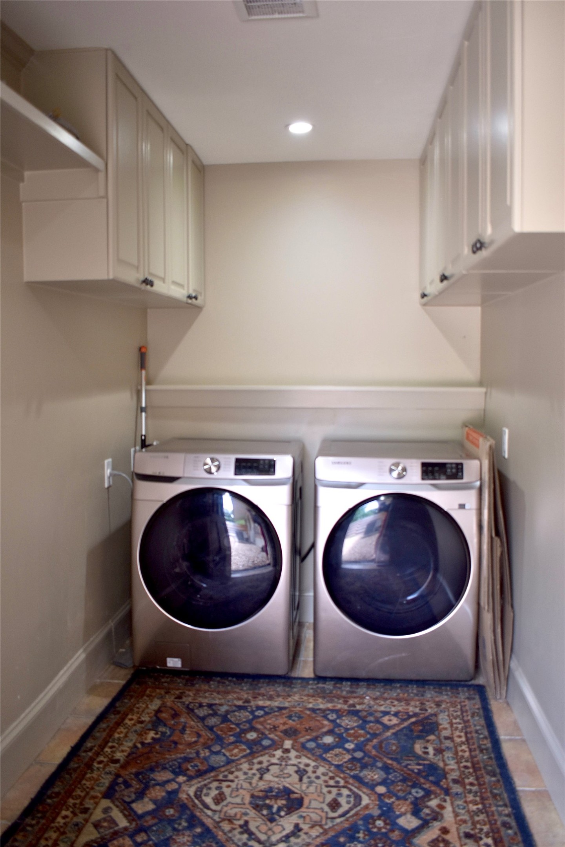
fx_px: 742
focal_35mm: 32
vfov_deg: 59.5
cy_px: 424
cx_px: 282
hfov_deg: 41.7
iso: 320
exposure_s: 1/60
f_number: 3.8
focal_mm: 21
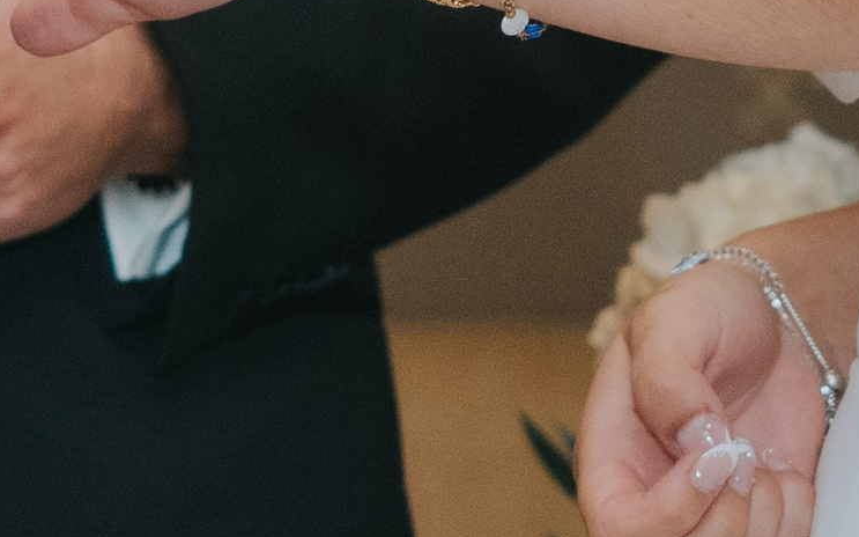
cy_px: -35
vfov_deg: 3.6
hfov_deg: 5.8
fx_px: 8449
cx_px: -87
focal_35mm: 361
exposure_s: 1/125
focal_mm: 38
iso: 800
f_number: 2.8
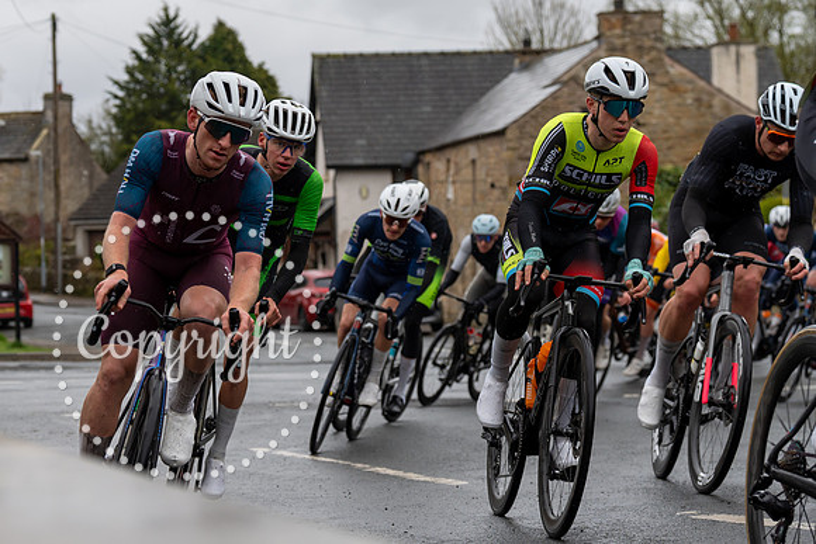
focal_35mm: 102
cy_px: 166
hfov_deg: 19.8
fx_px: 2321
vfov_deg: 13.4
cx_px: 219
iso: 400
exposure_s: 1/1000
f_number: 4
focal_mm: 70
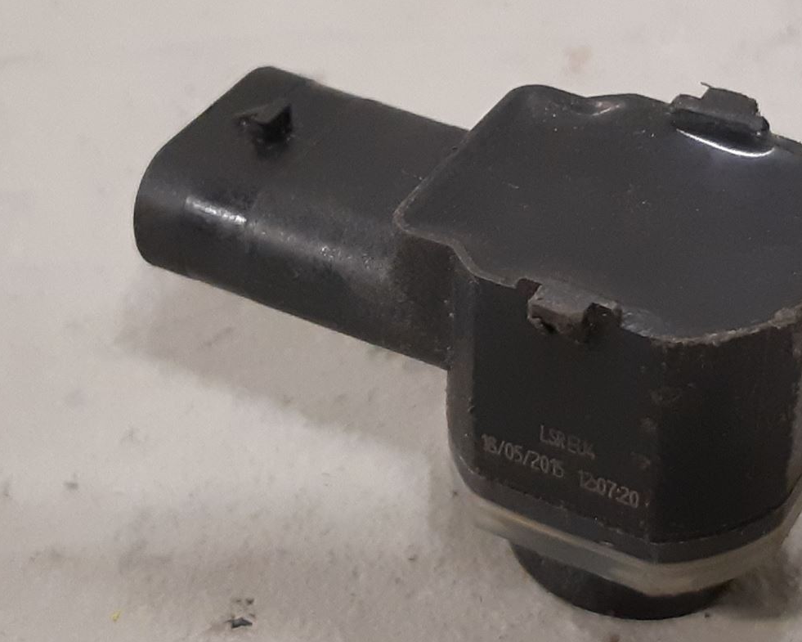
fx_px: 1258
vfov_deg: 28.6
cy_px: 348
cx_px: 519
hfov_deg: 35.1
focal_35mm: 53
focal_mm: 3.93
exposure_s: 1/50
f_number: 1.7
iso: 320
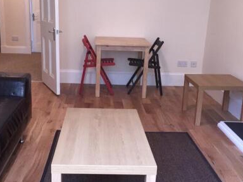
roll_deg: -1.4
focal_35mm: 44
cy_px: 89
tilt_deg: -17.8
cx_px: 107
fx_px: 309
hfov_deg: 42.9
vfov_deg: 32.9
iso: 160
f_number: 2.2
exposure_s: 1/33
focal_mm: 4.15
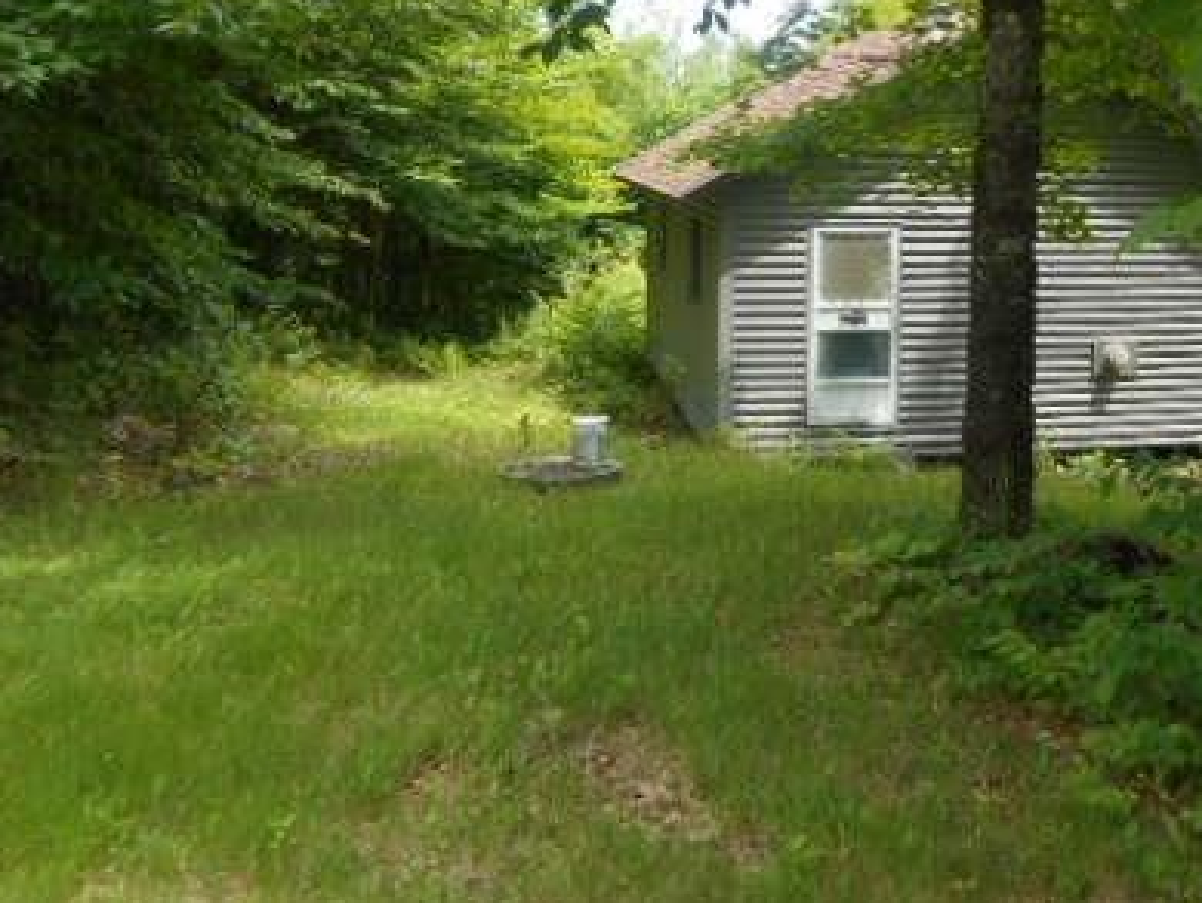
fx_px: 1425
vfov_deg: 34.1
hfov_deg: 44.1
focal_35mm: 41
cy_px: 182
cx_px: 912
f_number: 3.7
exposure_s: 1/125
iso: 80
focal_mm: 4.5
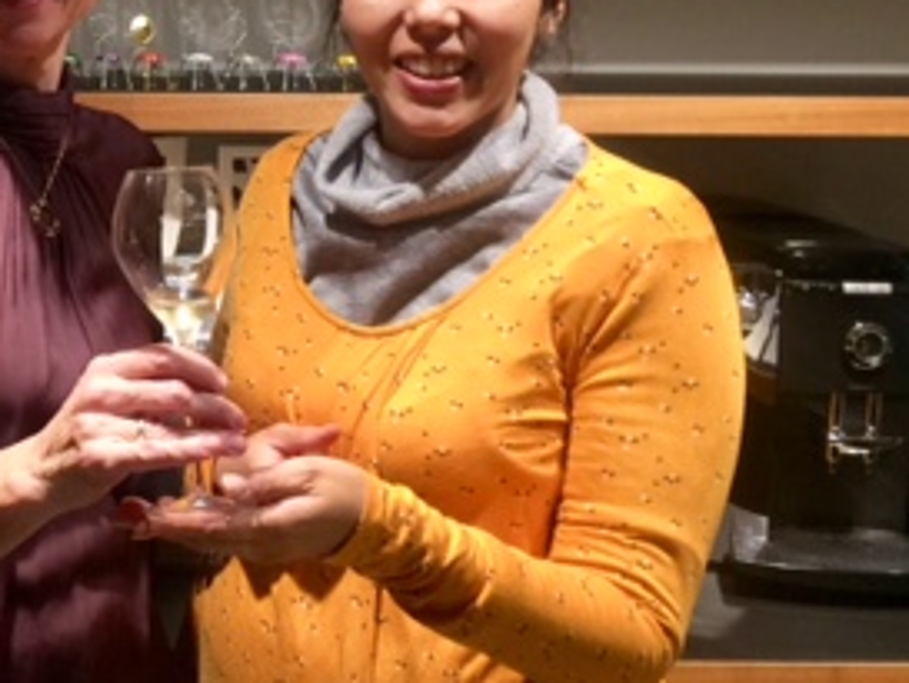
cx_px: -150
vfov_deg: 21.3
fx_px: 1786
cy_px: 113
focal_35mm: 68
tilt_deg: -5.8
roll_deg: +1.3
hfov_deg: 25.9
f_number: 2.2
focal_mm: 4.15
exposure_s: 1/33
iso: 100
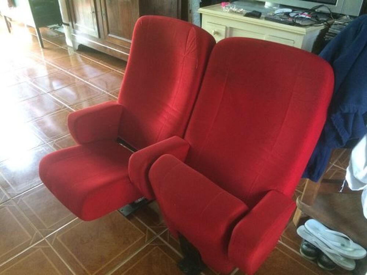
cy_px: 138
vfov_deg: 48.2
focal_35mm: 29
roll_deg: +0.1
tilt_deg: -34.0
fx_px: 307
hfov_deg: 61.7
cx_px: 184
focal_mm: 4.15
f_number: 2.2
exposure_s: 1/30
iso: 320
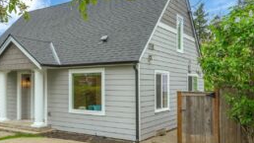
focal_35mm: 39
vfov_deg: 30.4
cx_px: 60
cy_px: 78
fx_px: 263
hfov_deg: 49.3
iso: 80
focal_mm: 24
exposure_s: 1/50
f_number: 7.1
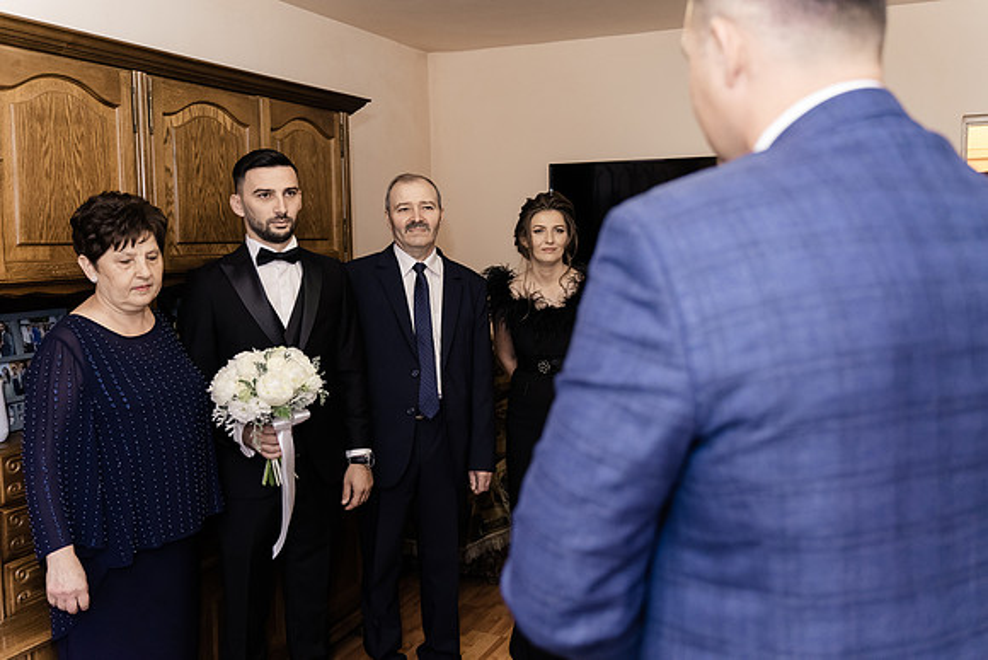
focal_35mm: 30
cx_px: 526
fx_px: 818
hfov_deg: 62.2
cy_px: 309
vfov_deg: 43.9
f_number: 2.8
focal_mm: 28
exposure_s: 1/100
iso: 2500
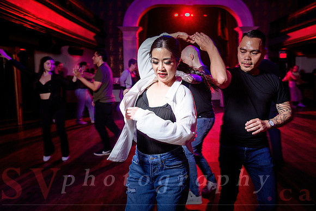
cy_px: 88
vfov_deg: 46.4
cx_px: 184
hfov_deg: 65.3
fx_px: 245
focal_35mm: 28
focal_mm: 24
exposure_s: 1/60
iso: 1000
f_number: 3.2
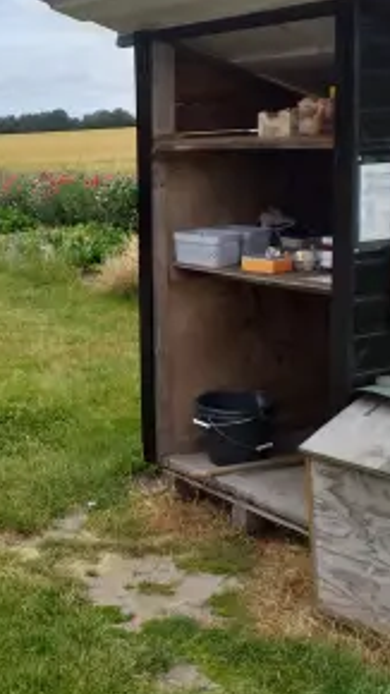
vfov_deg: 39.8
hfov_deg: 22.4
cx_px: 23
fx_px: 957
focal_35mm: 52
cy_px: 309
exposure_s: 1/247
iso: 40
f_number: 1.9
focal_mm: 3.6
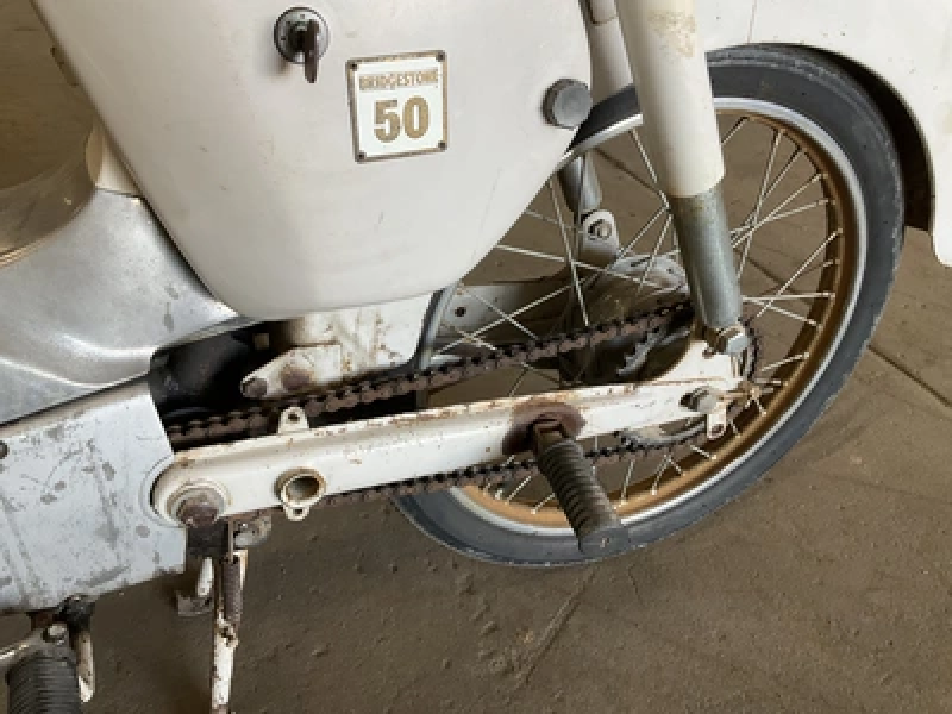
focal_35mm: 29
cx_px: 476
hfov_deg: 61.7
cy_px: 357
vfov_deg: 48.2
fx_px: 798
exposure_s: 1/60
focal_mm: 3
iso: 40
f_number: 1.8
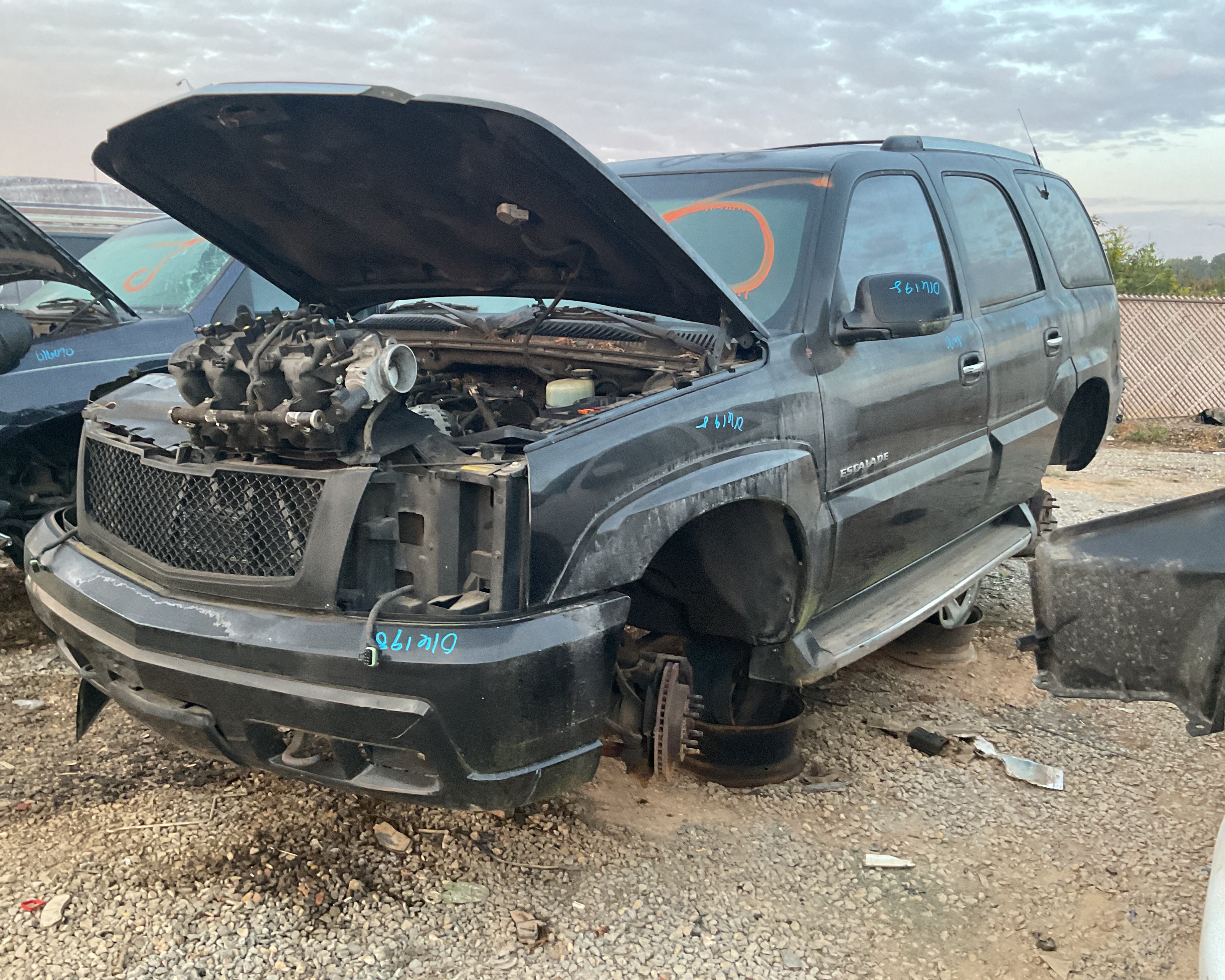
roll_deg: +0.5
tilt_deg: -10.5
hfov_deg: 57.2
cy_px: 490
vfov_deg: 47.1
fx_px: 1124
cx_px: 581
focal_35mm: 31
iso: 160
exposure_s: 1/60
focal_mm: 3
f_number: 1.8
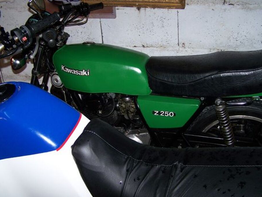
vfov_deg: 34.3
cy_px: 93
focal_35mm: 42
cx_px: 129
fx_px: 318
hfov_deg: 44.8
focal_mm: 6.3
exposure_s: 1/60
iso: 80
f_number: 2.8
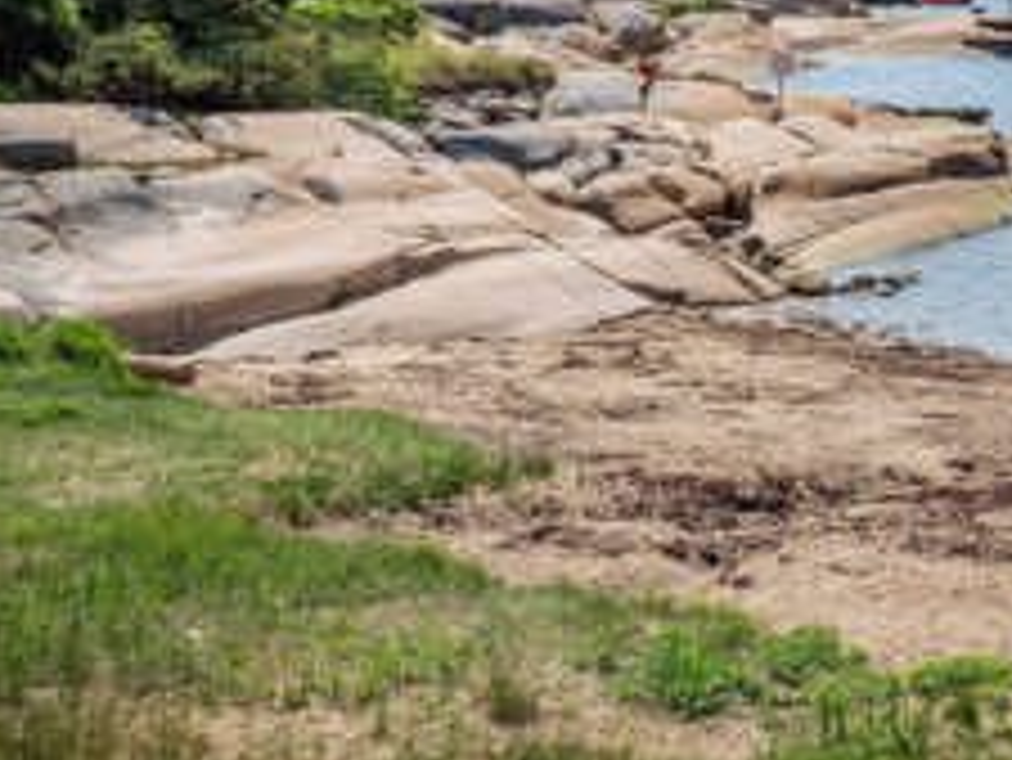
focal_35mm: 80
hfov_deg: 23.6
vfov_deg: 18.4
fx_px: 2340
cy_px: 317
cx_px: 967
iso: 200
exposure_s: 1/500
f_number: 8
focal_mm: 18
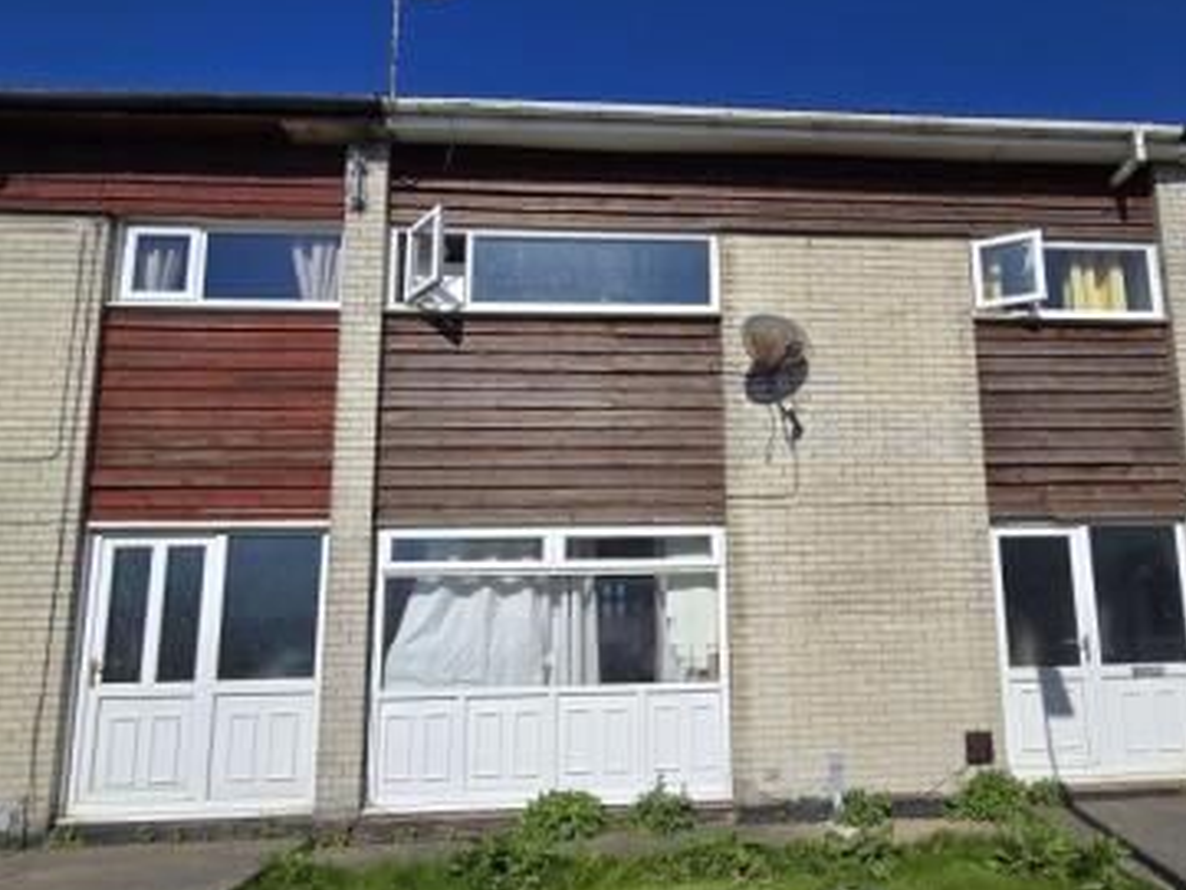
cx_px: 692
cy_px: 494
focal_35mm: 21
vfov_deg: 63.3
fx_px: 720
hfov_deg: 78.3
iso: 50
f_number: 2.2
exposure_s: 1/4187
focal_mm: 2.2
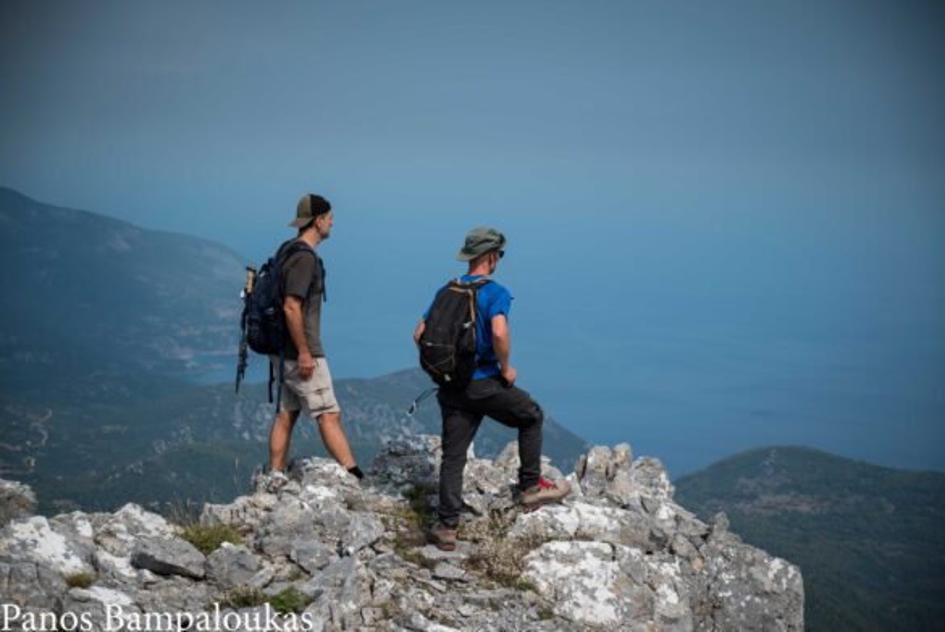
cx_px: 472
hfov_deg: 28.8
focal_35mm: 70
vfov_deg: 19.5
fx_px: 1839
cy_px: 316
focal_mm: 70
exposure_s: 1/2500
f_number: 4
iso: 125
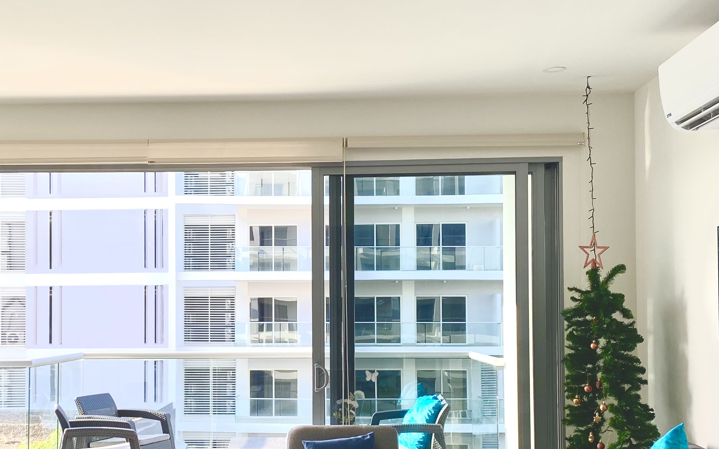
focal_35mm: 51
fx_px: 999
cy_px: 303
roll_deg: +0.1
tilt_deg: +3.8
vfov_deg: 25.2
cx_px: 266
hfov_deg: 39.3
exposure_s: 1/264
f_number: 1.8
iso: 32
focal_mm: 4.25
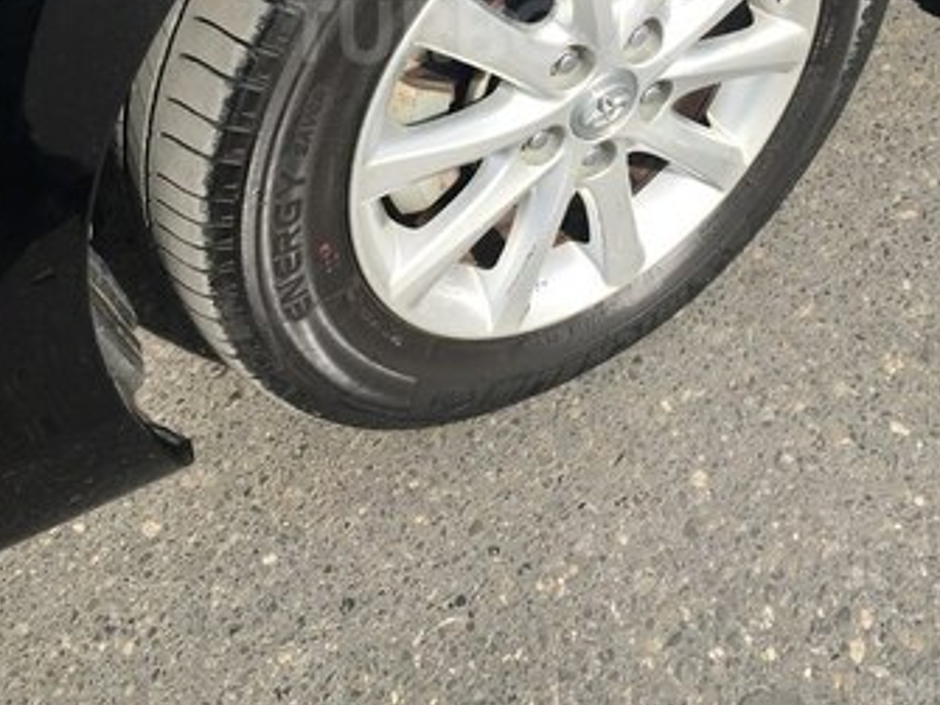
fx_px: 1167
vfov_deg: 31.5
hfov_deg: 43.8
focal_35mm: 43
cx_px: 502
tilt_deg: -44.6
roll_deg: +9.2
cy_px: 31
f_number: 2.2
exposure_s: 1/938
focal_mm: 4.15
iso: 25
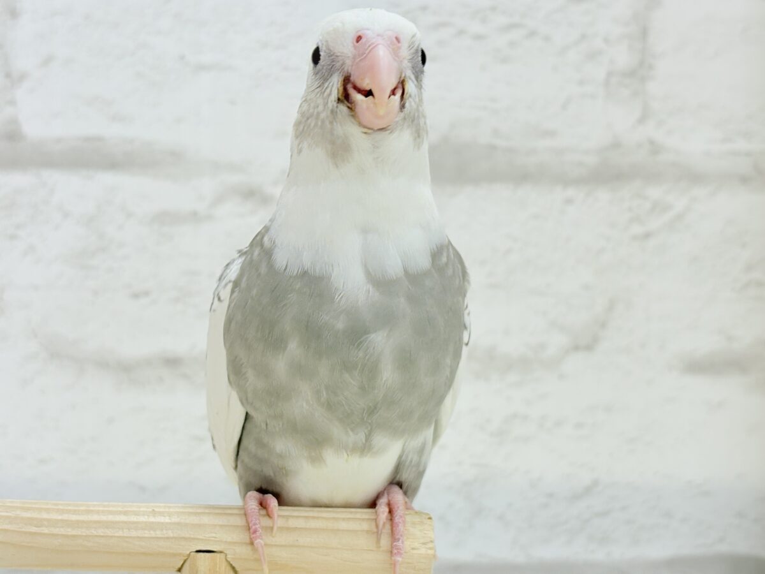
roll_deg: +0.0
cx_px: 382
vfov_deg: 28.0
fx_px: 1149
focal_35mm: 52
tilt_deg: +2.0
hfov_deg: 36.8
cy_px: 287
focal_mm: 5.96
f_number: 1.6
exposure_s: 1/100
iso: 80
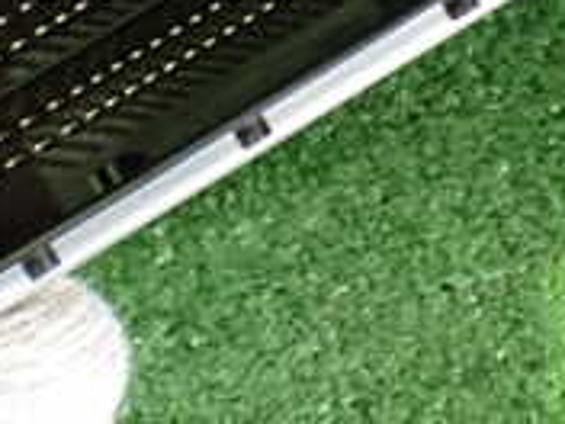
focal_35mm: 102
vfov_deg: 14.1
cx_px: 331
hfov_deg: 19.2
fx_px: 1665
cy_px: -61
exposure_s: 1/30
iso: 1250
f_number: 2.3
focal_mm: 5.4
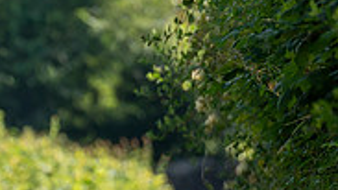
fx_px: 12469
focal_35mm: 1391
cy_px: 292
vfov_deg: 0.9
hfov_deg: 1.6
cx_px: -313
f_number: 3.5
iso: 250
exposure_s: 1/1000
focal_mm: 200
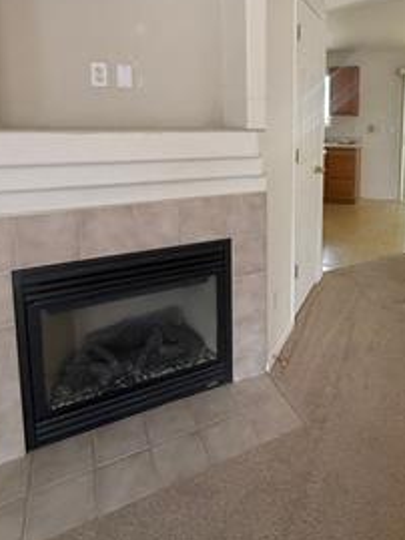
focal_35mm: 25
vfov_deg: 66.8
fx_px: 390
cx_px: 299
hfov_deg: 52.7
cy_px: 165
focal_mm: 2.22
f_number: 2.2
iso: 320
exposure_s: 1/80
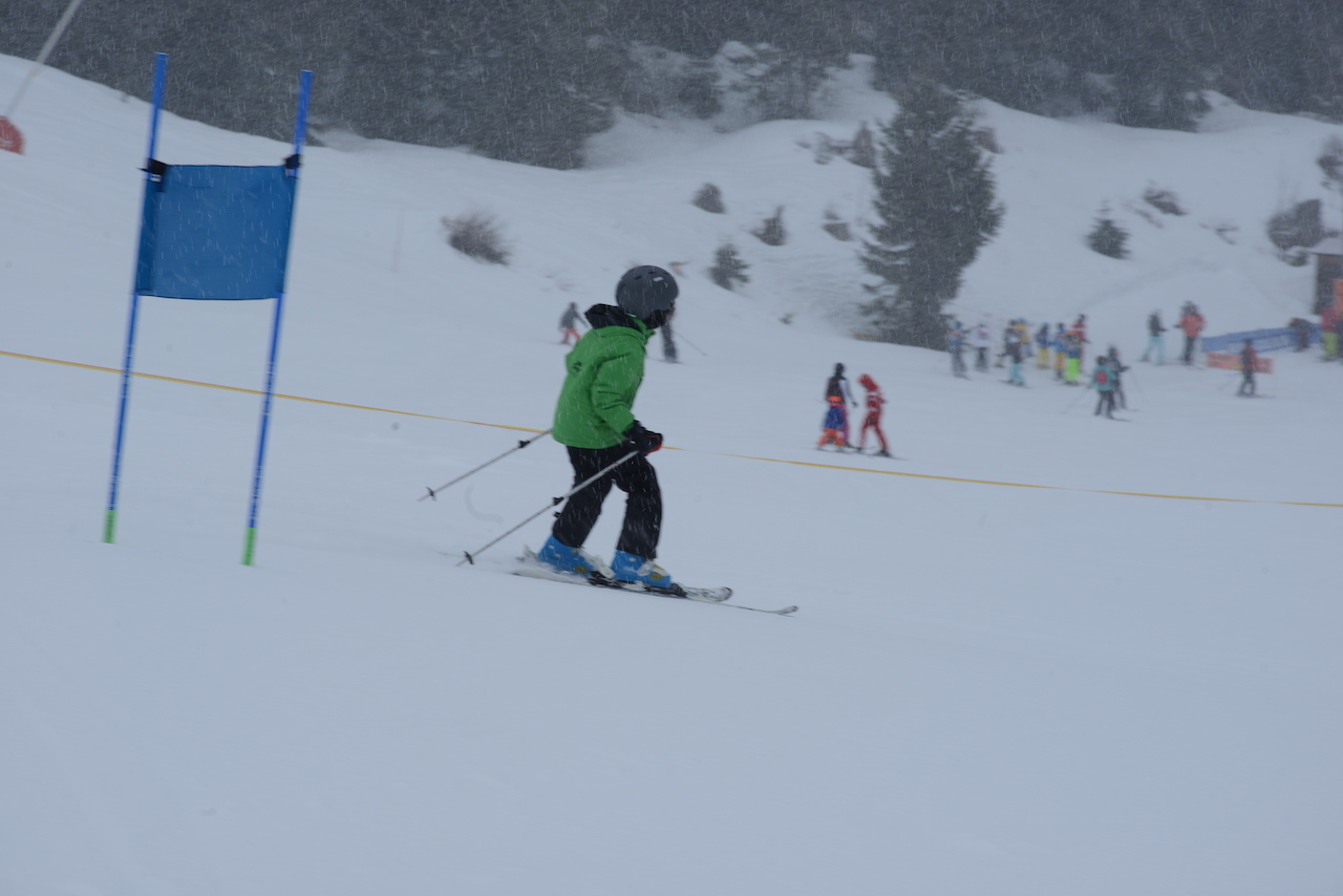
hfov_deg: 13.2
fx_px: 5783
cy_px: 448
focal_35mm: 155
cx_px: 672
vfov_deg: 8.9
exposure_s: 1/100
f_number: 14
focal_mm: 155
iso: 100
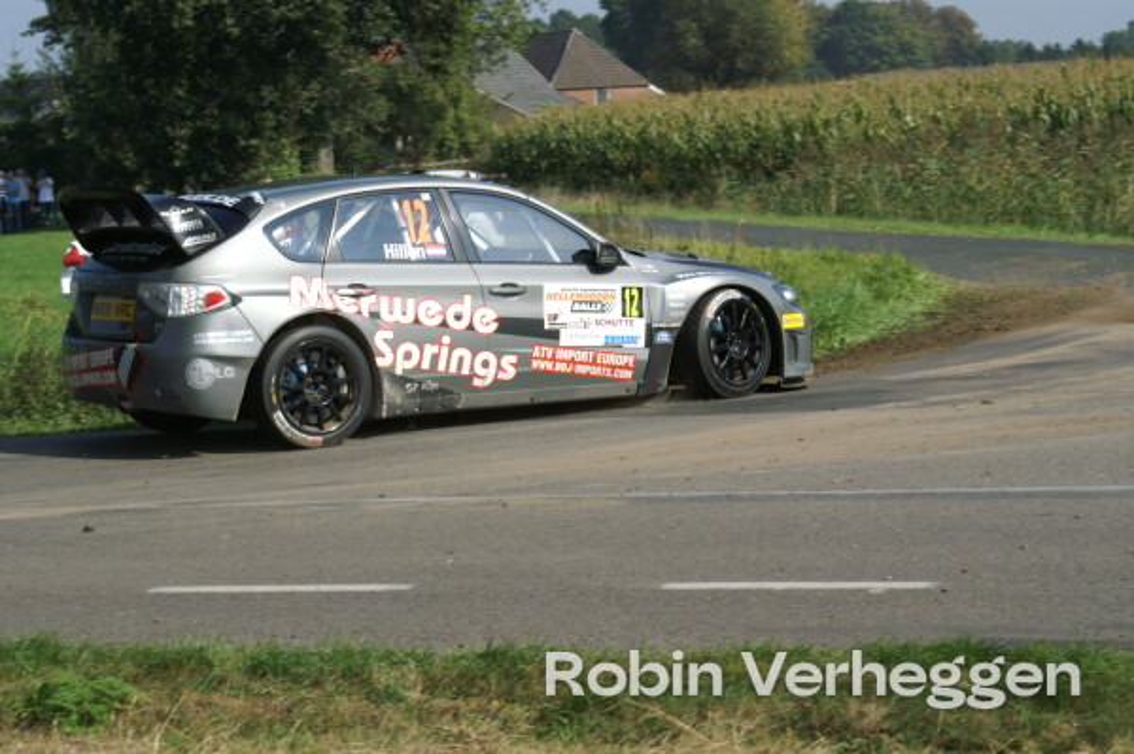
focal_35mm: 90
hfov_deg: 22.6
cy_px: 377
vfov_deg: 15.2
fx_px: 2833
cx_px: 567
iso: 400
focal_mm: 60
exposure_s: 1/400
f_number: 13
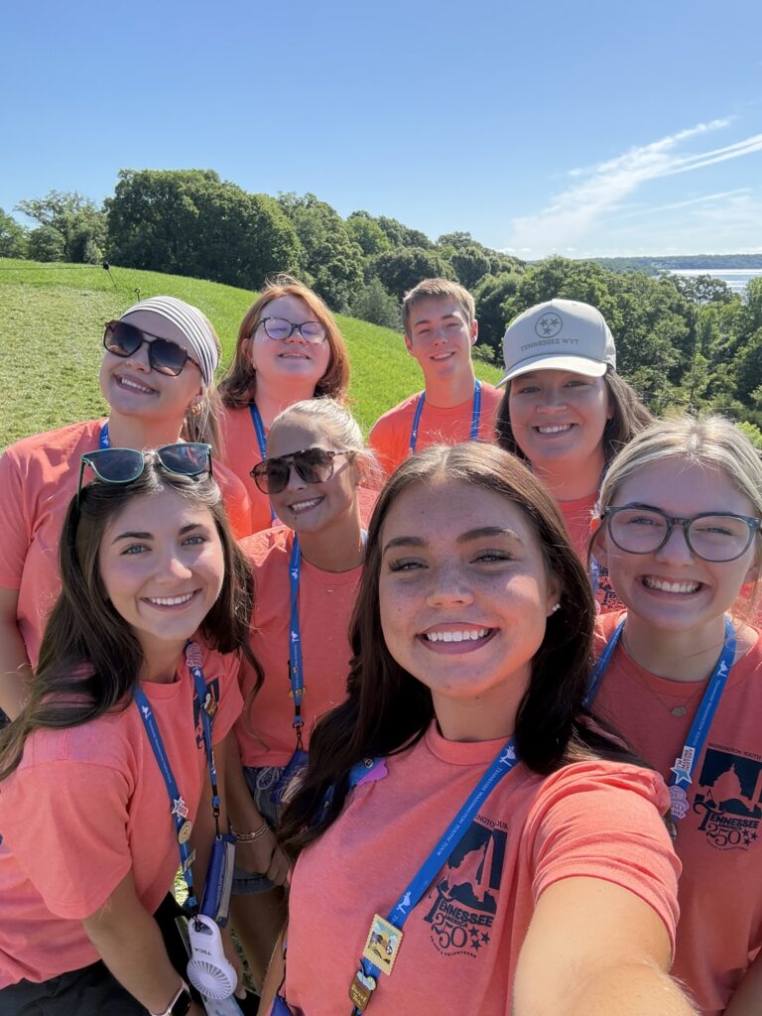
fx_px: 675
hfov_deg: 58.9
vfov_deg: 73.9
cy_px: 508
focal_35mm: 23
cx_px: 381
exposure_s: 1/483
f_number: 1.9
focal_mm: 2.69
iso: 40
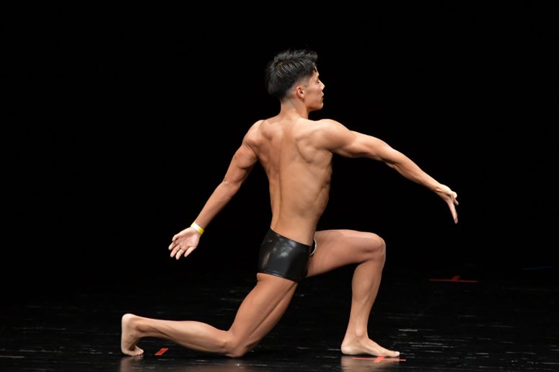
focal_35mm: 450
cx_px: 280
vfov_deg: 3.1
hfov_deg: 4.6
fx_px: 6984
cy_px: 186
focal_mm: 300
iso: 3200
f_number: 5.6
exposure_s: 1/400
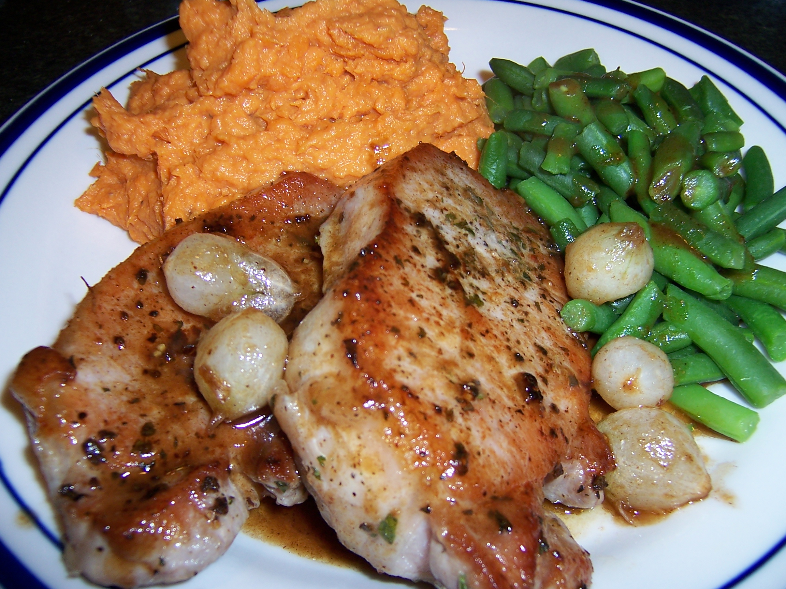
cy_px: 294
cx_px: 393
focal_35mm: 33
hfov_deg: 55.4
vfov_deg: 42.9
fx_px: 749
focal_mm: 5.5
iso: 80
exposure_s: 1/60
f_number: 2.8
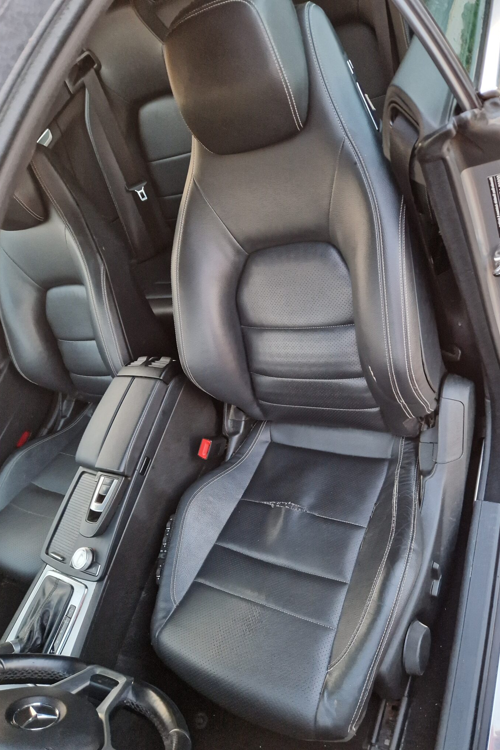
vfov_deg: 73.7
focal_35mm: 24
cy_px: 376
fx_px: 500
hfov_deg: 53.1
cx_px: 254
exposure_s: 1/25
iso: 500
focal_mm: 5.4
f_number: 1.8
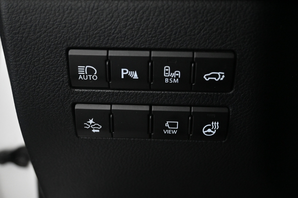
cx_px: 149
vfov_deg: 30.8
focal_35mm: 44
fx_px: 360
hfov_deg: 45.0
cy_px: 99
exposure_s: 1/50
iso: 4000
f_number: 4.8
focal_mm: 29
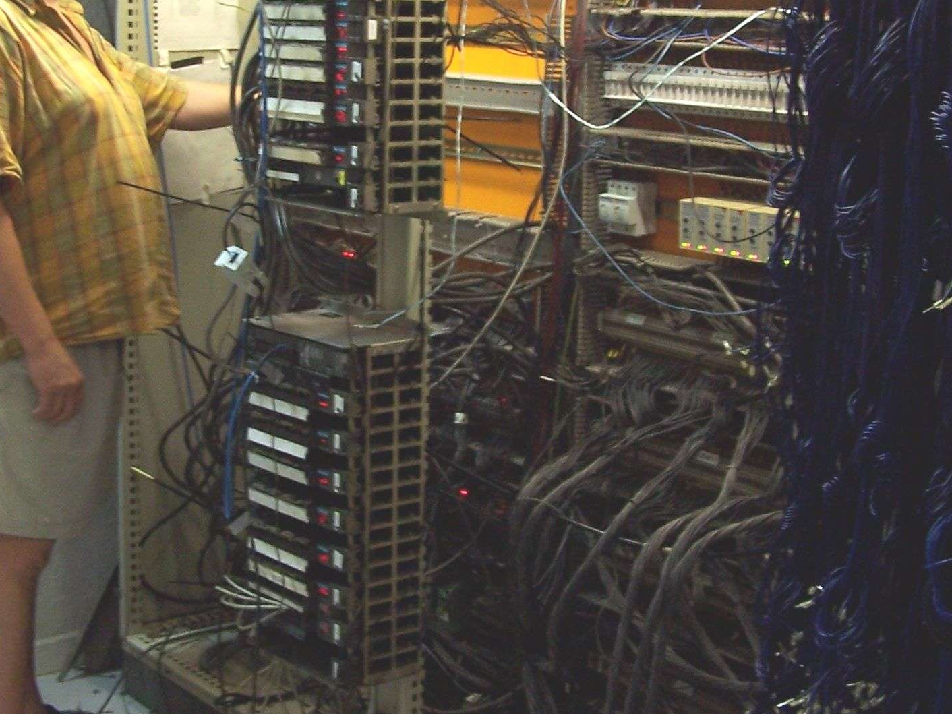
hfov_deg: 31.2
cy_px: 248
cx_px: 448
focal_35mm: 62
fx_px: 1705
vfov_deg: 23.6
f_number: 2.8
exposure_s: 1/8
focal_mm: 6.3
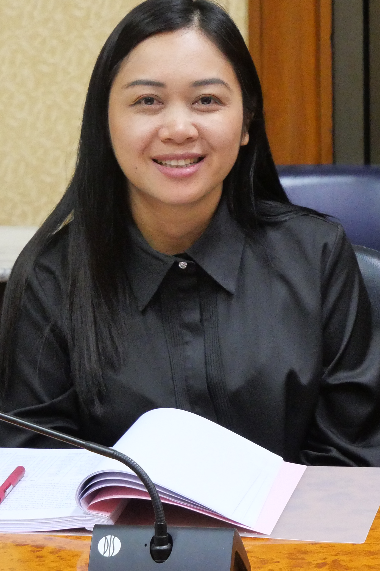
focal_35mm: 204
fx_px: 3230
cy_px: 259
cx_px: 213
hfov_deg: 6.7
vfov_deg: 10.1
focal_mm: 55
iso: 3200
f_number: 5.6
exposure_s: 1/25
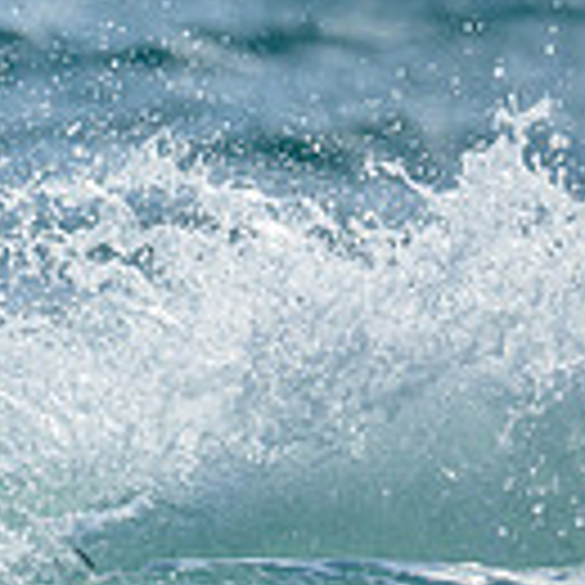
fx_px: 57971
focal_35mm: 3032
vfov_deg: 0.6
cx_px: -603
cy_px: 574
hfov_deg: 0.6
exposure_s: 1/2000
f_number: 6.3
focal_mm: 800
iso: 110
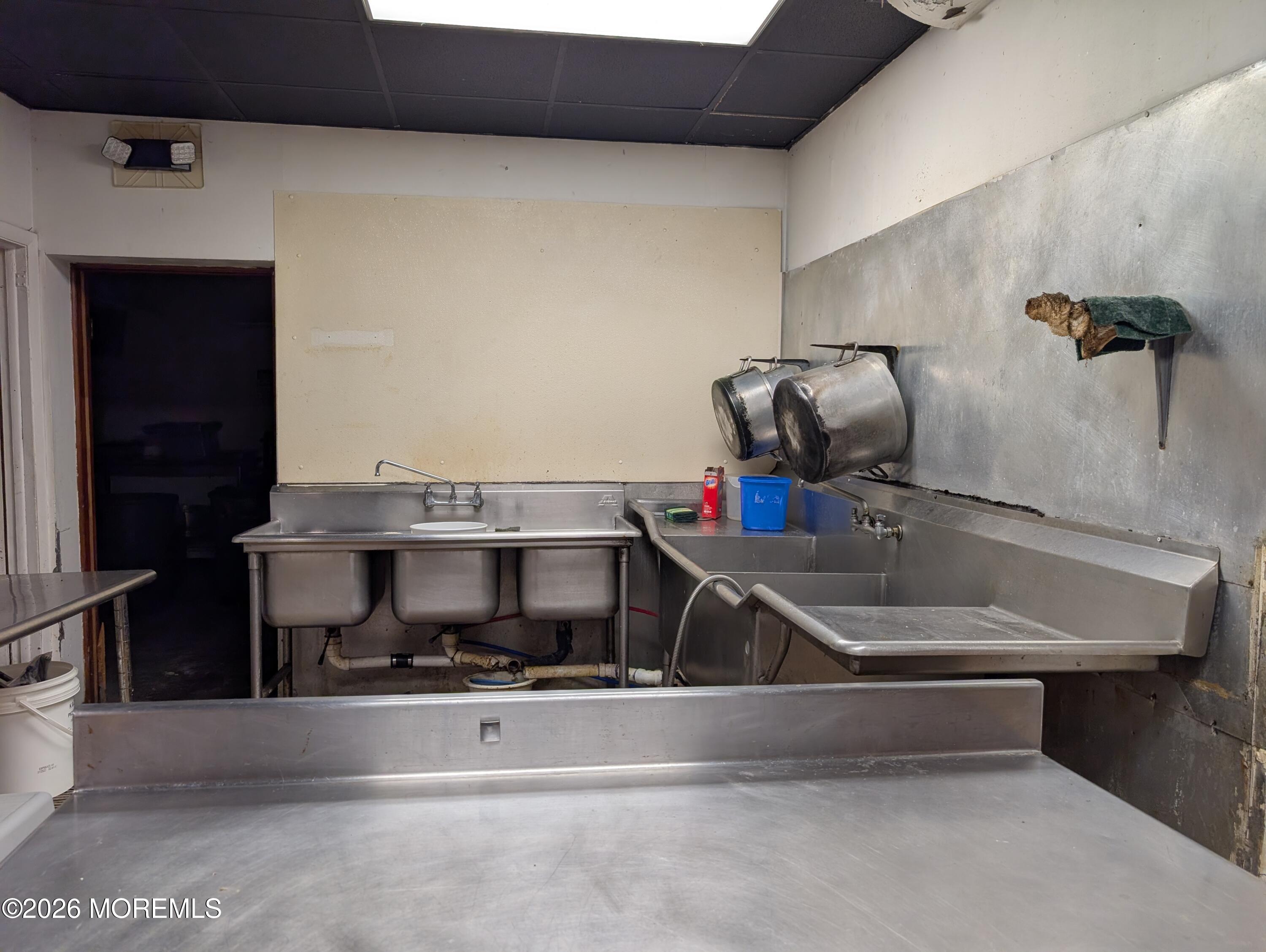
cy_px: 476
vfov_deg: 56.9
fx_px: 879
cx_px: 633
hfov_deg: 71.5
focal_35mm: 24
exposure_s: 1/36.8
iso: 36
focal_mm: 6.9
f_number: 1.68
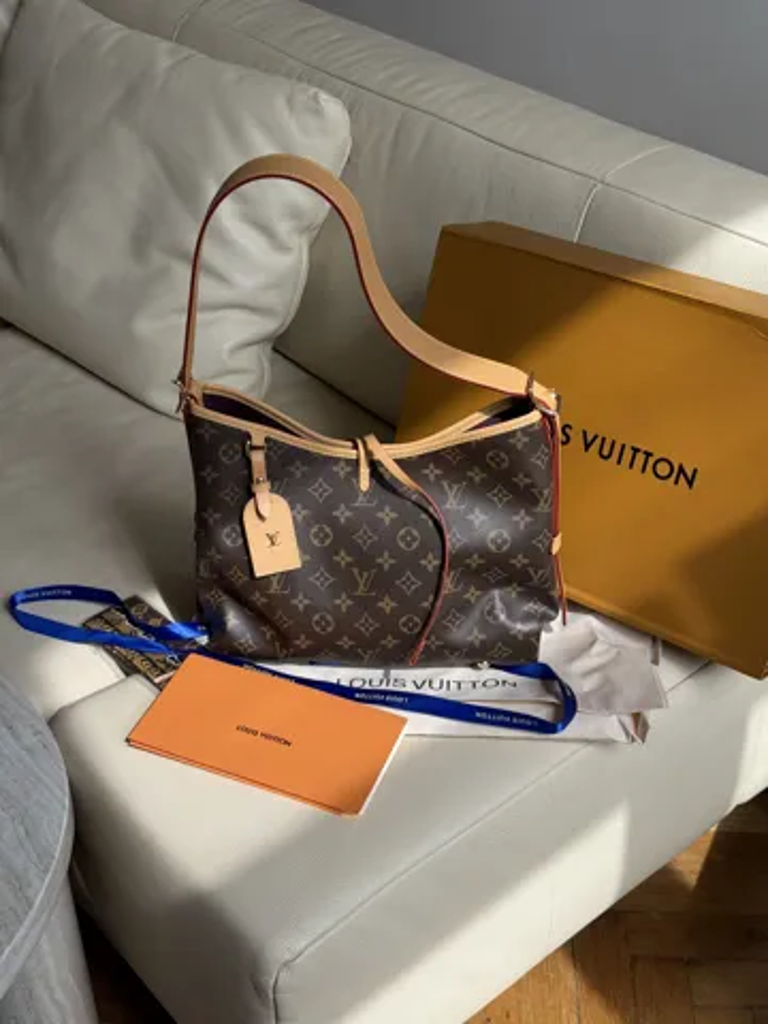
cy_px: 512
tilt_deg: -36.5
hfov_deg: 30.3
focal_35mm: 48
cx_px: 384
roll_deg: +1.1
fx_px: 1420
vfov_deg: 39.7
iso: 64
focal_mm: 6.76
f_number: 1.78
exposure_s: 1/719
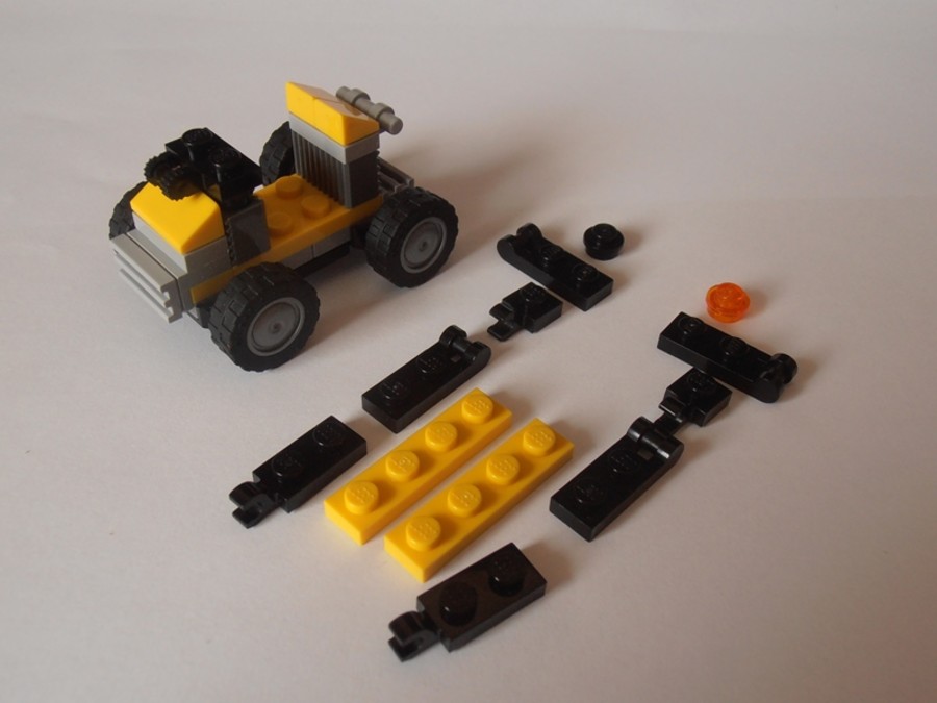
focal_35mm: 37
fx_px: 1002
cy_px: 352
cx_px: 468
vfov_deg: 38.7
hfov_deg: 50.1
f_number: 3.9
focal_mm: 6.61
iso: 125
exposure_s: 1/25
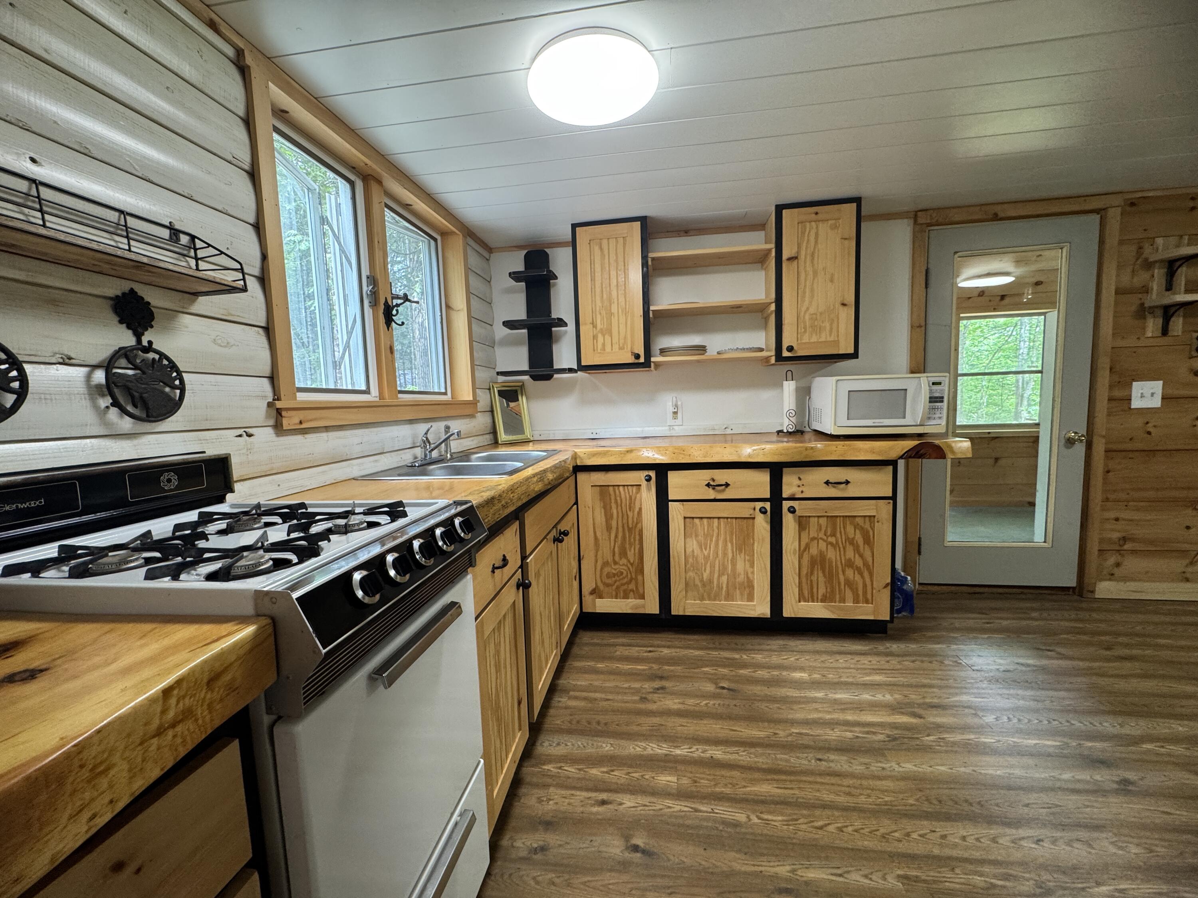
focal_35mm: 14
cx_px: 599
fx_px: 485
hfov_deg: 102.1
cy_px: 449
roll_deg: +1.5
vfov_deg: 85.7
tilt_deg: -6.3
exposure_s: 1/60
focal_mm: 2.22
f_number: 2.2
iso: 200
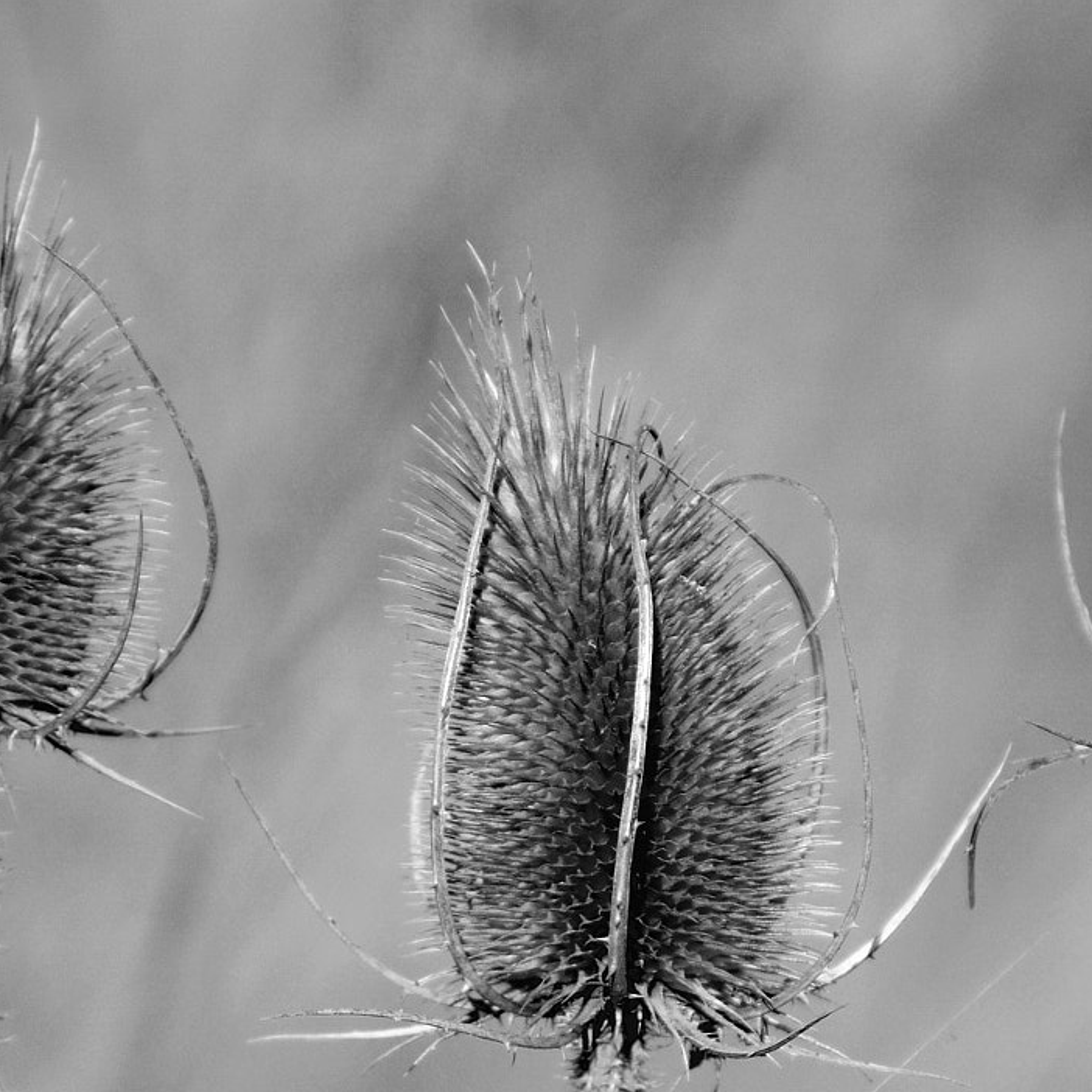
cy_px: 1092
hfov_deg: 3.0
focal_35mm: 581
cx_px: 548
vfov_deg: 3.0
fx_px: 20736
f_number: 5.6
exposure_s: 1/1600
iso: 400
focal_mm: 200
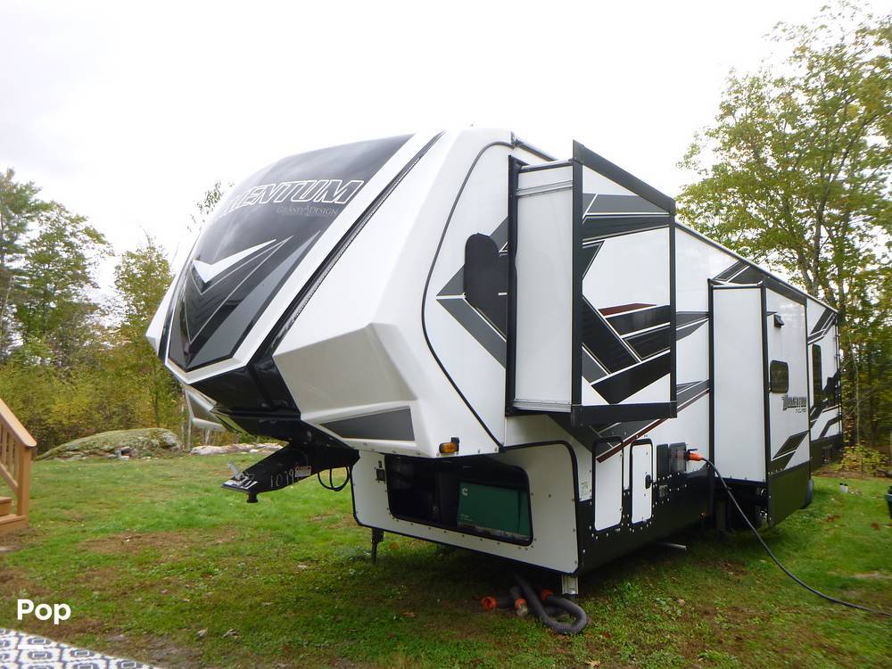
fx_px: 644
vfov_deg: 54.9
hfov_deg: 69.4
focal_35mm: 25
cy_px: 334
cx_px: 446
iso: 100
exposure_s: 1/100
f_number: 3.9
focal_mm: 4.5
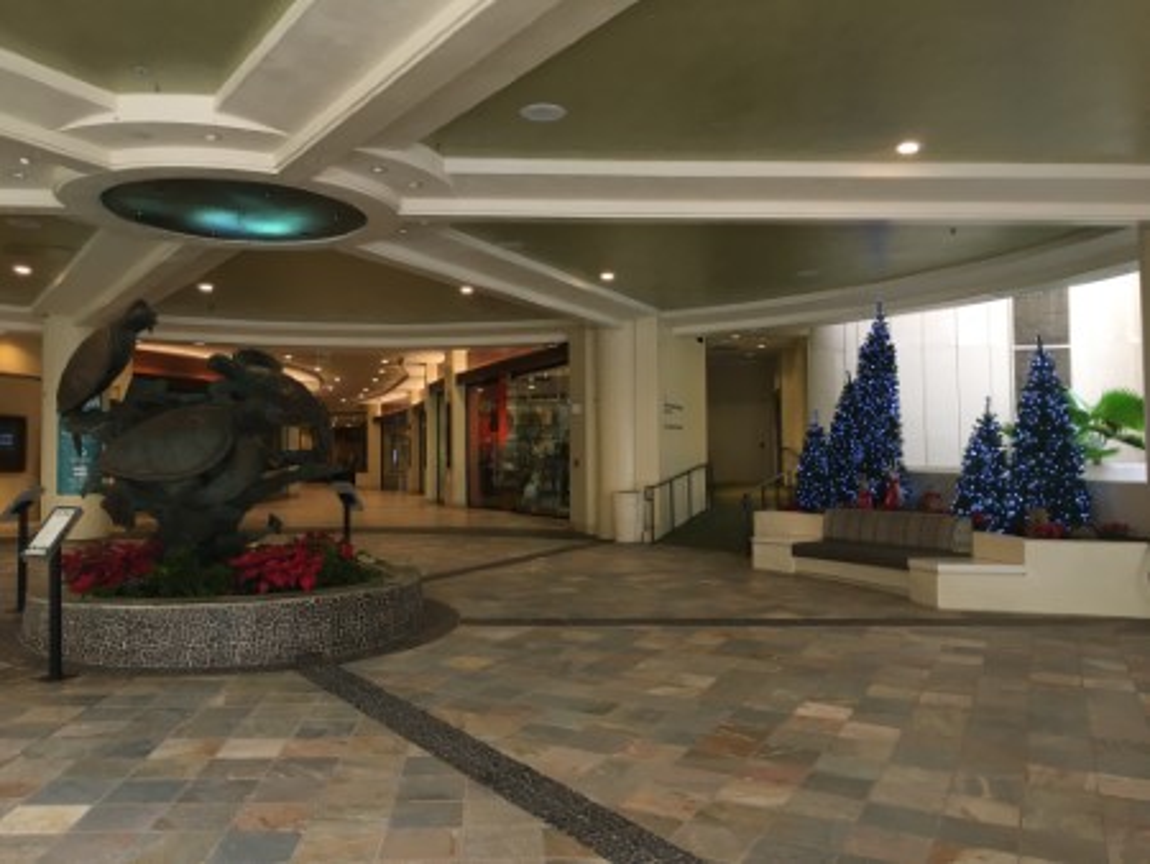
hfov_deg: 61.6
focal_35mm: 29
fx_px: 964
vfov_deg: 48.3
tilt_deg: +1.4
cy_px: 432
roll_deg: -0.4
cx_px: 575
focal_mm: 4.15
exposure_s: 1/30
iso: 32
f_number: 2.2
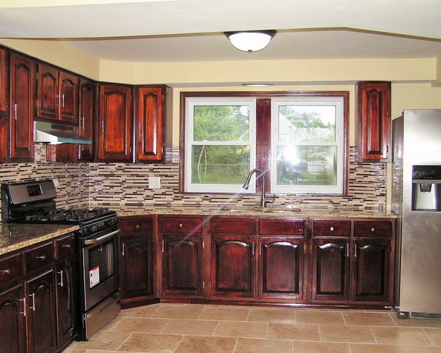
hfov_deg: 45.7
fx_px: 522
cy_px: 178
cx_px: 235
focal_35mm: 40
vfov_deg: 37.4
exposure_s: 1/250
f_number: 2.8
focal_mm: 6.3
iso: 125
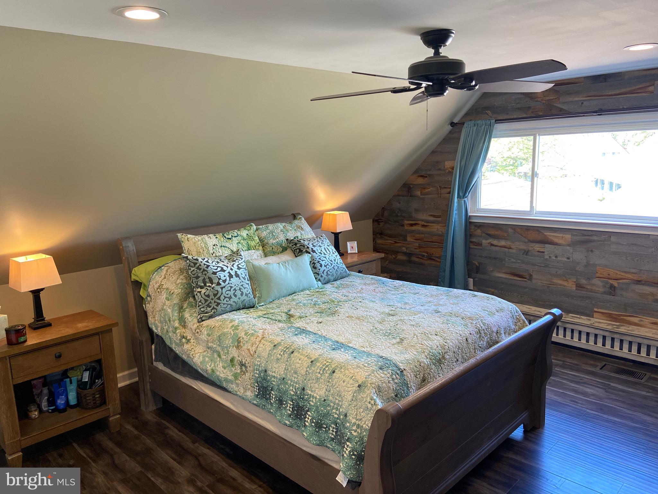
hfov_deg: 67.3
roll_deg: +2.2
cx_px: 329
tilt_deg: -10.4
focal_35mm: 26
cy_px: 247
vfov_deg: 53.1
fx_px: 494
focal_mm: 4.25
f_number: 1.8
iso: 100
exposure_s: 1/60
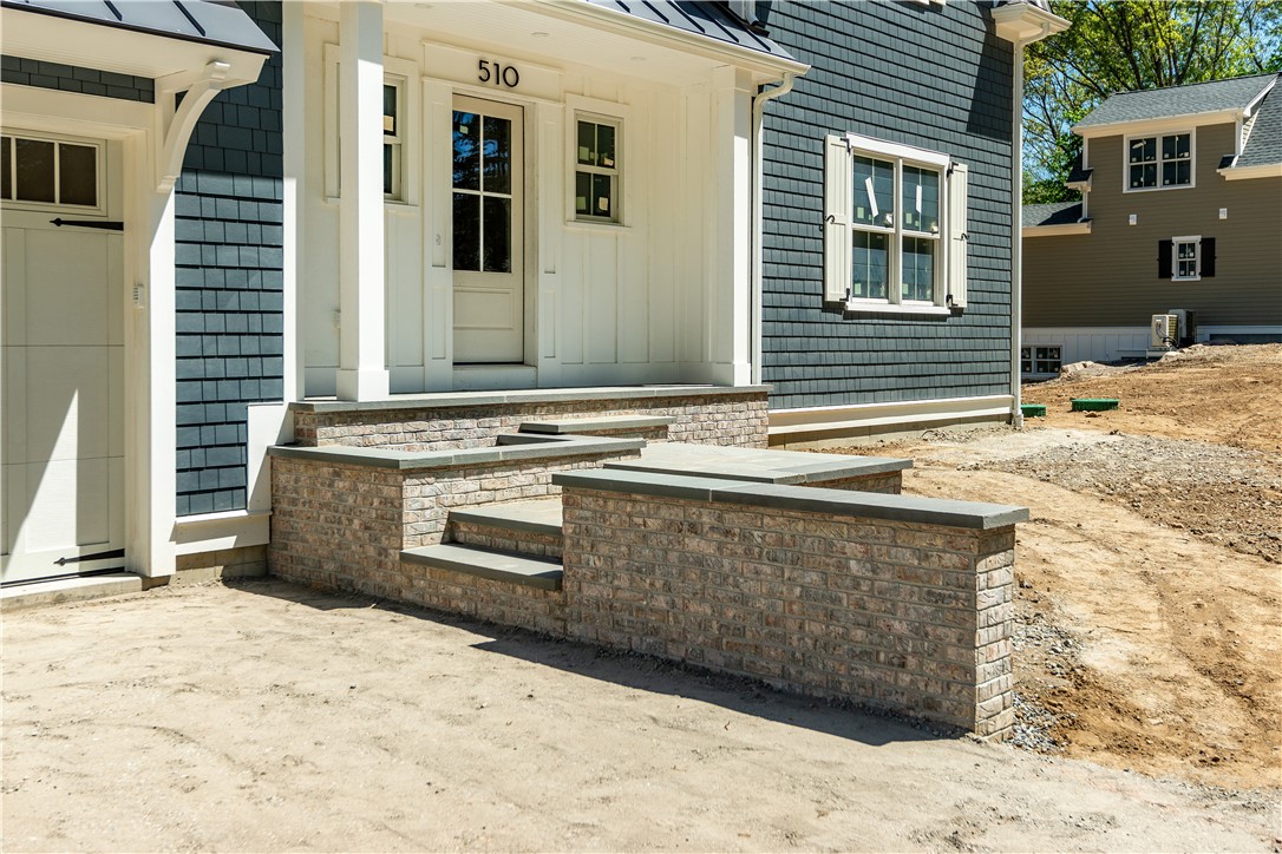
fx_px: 1246
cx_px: 641
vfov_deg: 37.9
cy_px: 427
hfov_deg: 54.4
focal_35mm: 35
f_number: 6.3
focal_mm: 35
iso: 100
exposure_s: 1/400
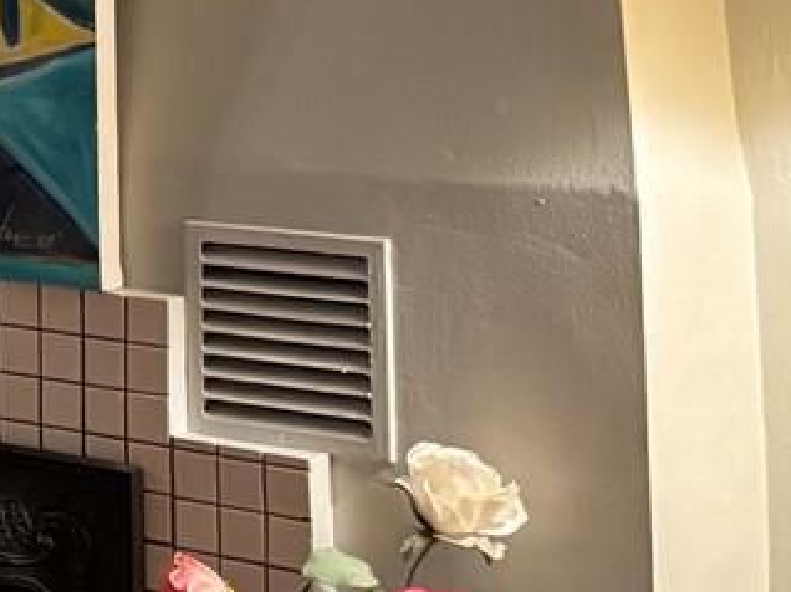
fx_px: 2991
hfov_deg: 12.8
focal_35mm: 131
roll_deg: +0.8
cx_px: -881
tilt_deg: +0.1
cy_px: -204
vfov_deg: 11.0
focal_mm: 5.96
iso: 320
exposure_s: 1/60
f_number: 1.6
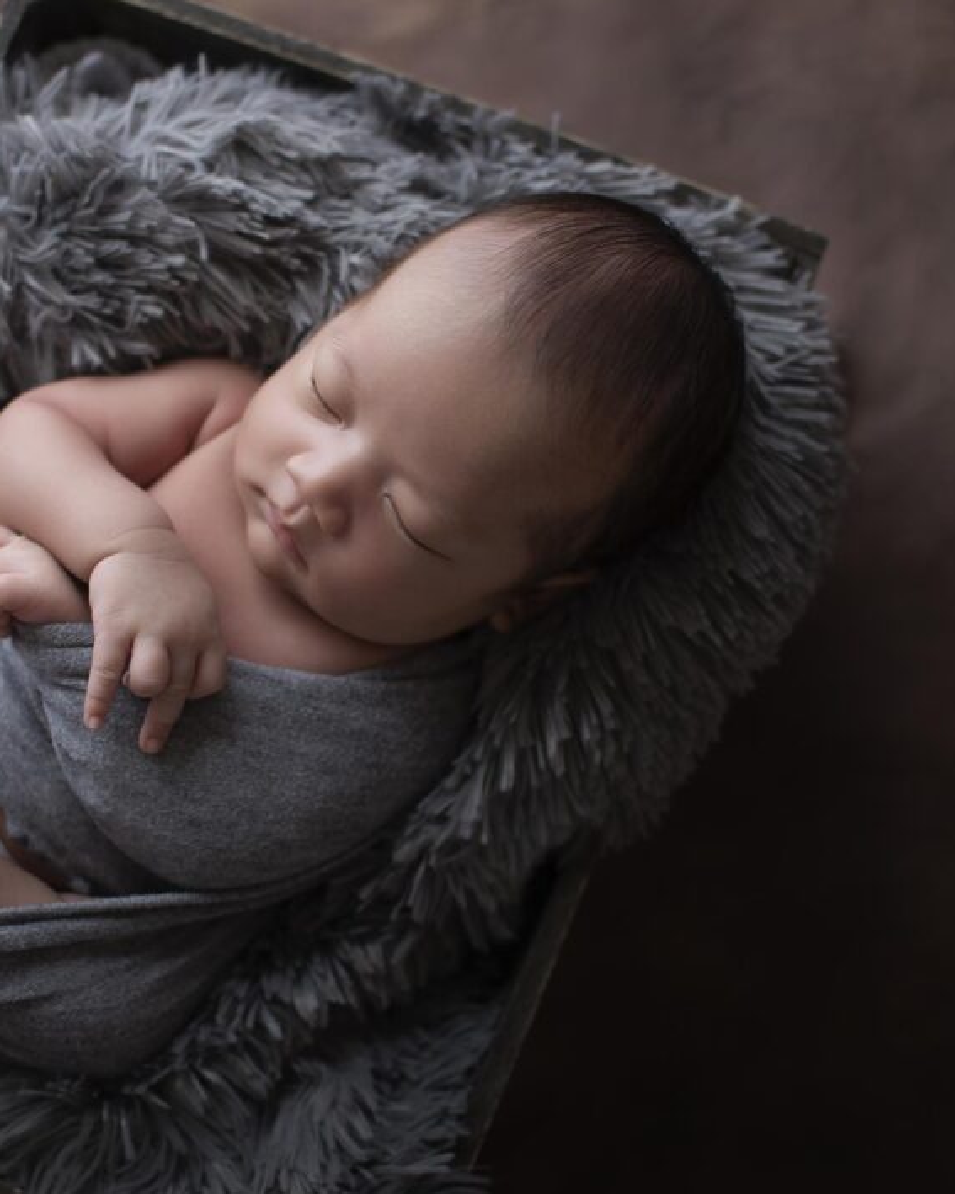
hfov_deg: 30.0
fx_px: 1767
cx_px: 312
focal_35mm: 50
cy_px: 593
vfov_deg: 37.3
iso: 320
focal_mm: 35
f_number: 2.5
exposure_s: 1/160
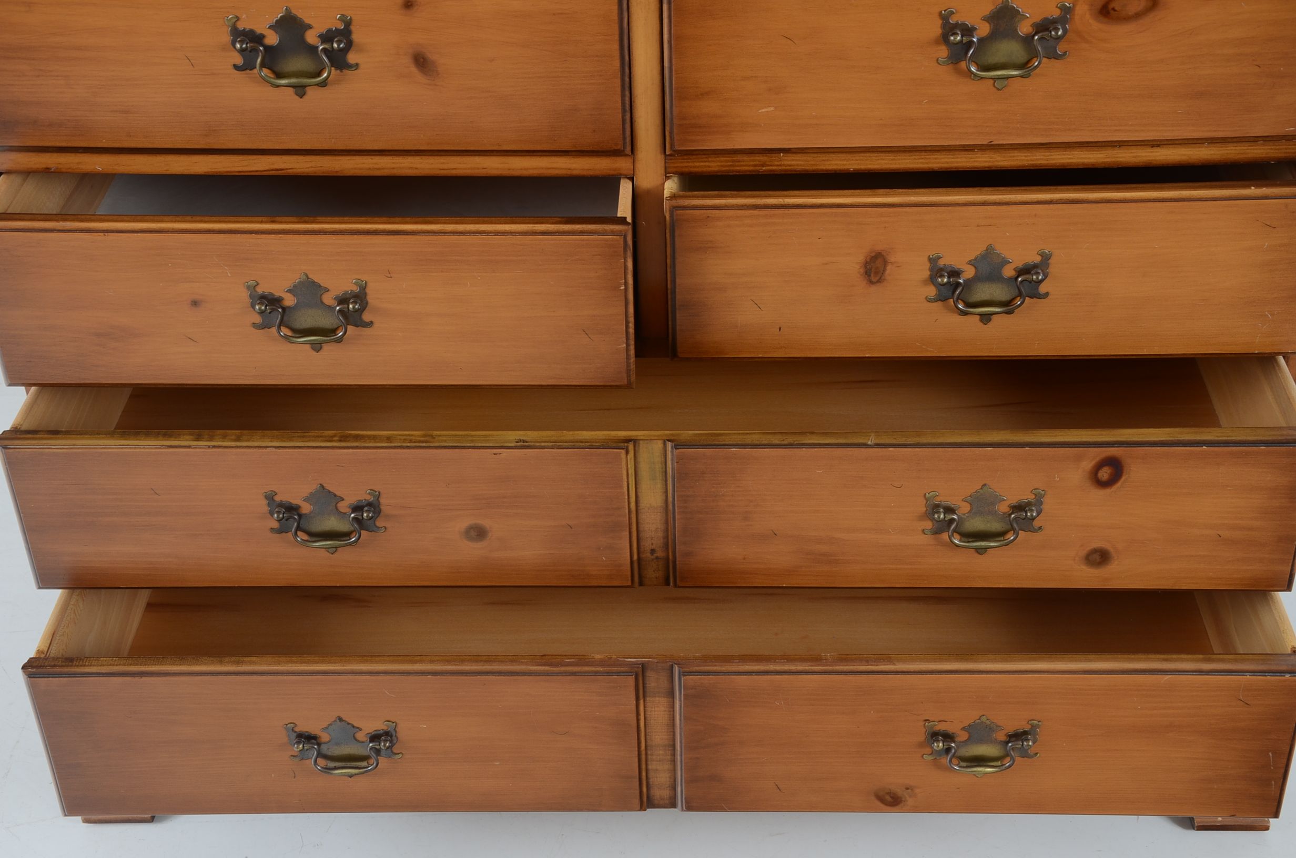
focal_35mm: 52
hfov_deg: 37.9
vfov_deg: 25.6
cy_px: 429
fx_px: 1886
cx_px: 648
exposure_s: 1/80
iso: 125
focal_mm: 35
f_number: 7.1
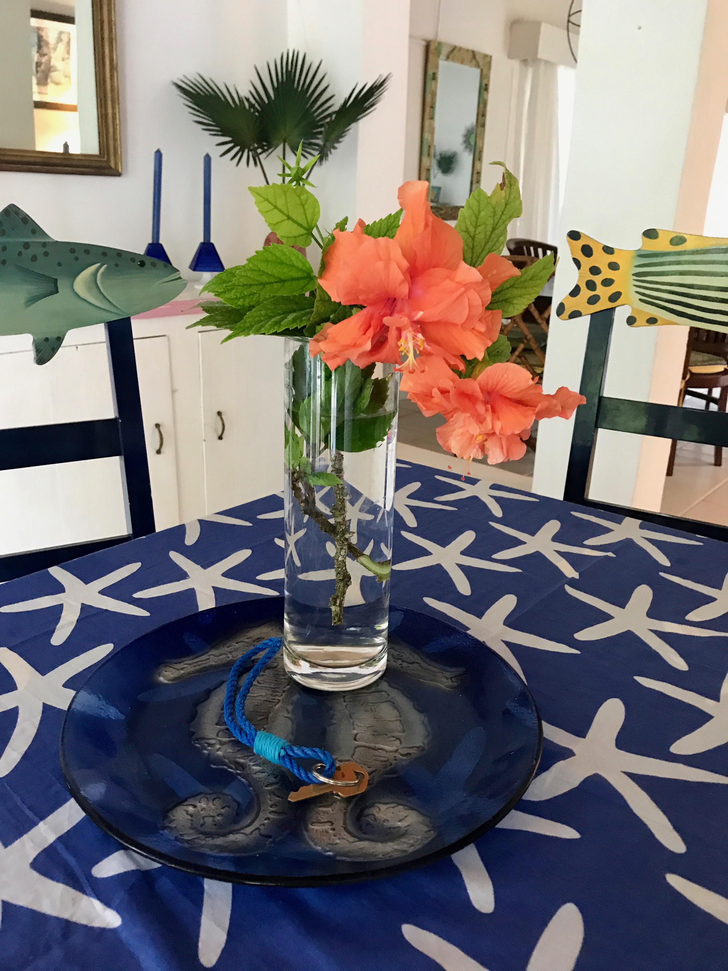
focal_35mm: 28
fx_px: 785
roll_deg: -2.5
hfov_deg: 49.7
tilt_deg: -19.4
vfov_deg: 63.4
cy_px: 486
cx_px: 364
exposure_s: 1/13
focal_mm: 3.99
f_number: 1.8
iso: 100
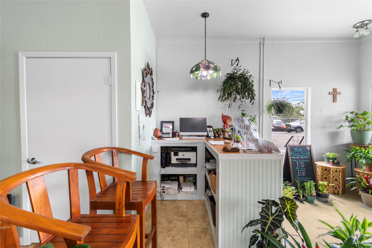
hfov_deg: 100.4
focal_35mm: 15
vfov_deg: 77.3
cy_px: 124
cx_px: 186
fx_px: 155
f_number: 5
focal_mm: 10
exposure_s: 1/50
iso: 100
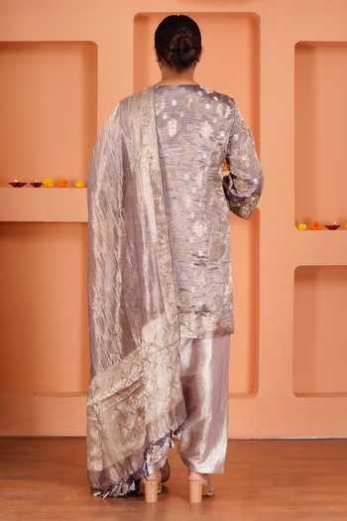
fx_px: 1214
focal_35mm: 84
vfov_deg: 24.2
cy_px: 260
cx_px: 174
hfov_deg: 16.3
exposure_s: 1/125
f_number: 10
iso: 200
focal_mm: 84
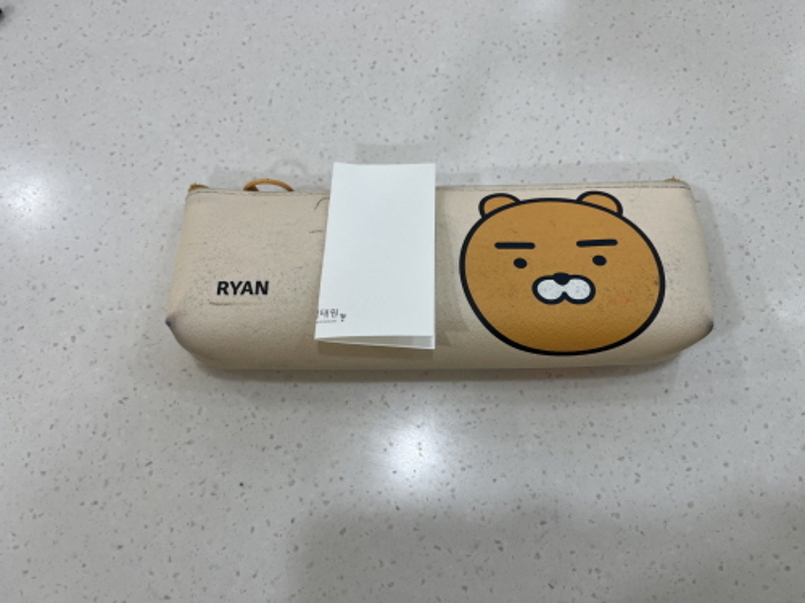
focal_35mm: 26
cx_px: 402
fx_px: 605
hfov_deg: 67.3
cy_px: 302
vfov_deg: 53.1
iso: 50
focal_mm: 5.1
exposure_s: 1/120
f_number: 1.6
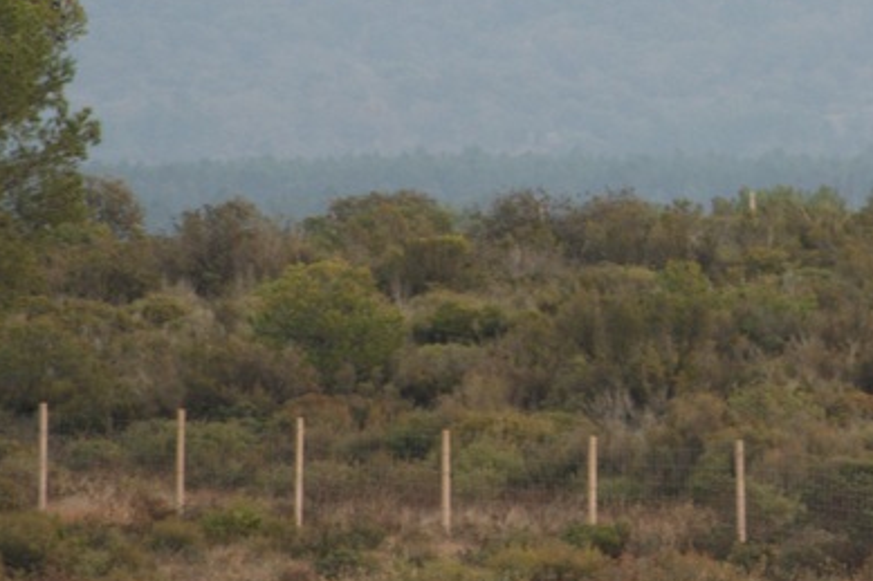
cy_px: 194
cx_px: 837
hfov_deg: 2.6
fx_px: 19148
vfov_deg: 1.7
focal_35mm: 790
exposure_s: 1/250
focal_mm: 200
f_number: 5.6
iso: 400
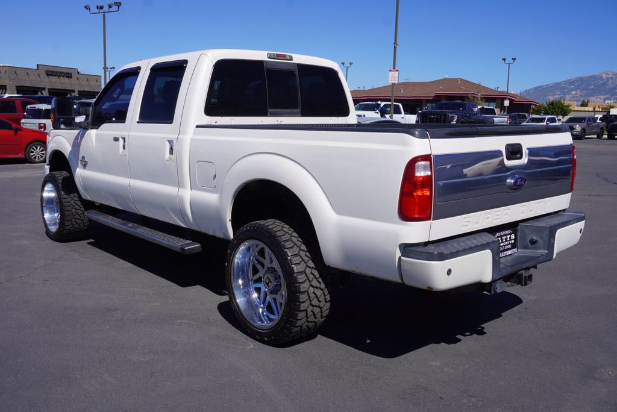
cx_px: 308
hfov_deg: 57.2
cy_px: 206
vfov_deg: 40.0
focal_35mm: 33
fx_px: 566
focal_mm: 22
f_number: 10
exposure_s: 1/250
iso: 100
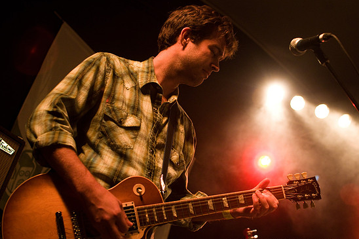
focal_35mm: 56
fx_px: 554
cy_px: 123
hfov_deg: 35.9
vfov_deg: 24.4
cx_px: 185
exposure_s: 1/50
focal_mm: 35
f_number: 3.2
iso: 1000
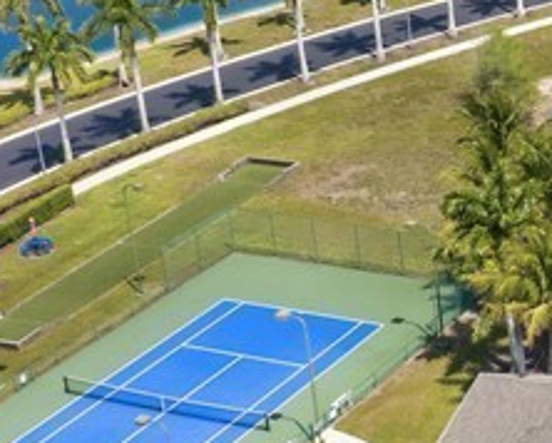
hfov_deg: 16.7
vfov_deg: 15.2
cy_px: 121
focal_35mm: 101
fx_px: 1651
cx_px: 898
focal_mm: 8.4
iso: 100
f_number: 2.8
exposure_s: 1/640
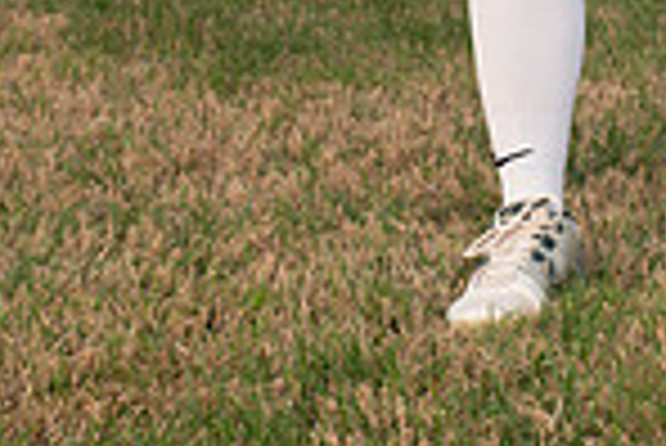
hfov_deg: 13.9
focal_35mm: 146
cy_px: -509
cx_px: 585
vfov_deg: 8.8
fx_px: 2704
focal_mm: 48
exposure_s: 1/320
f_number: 6.3
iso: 200
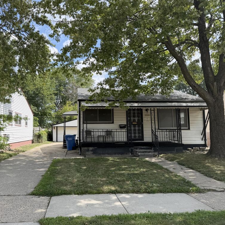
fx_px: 213
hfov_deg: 55.0
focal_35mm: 29
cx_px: 86
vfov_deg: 55.6
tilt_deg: +5.9
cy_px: 112
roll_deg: +1.3
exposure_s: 1/2053
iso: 80
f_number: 1.78
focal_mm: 6.76
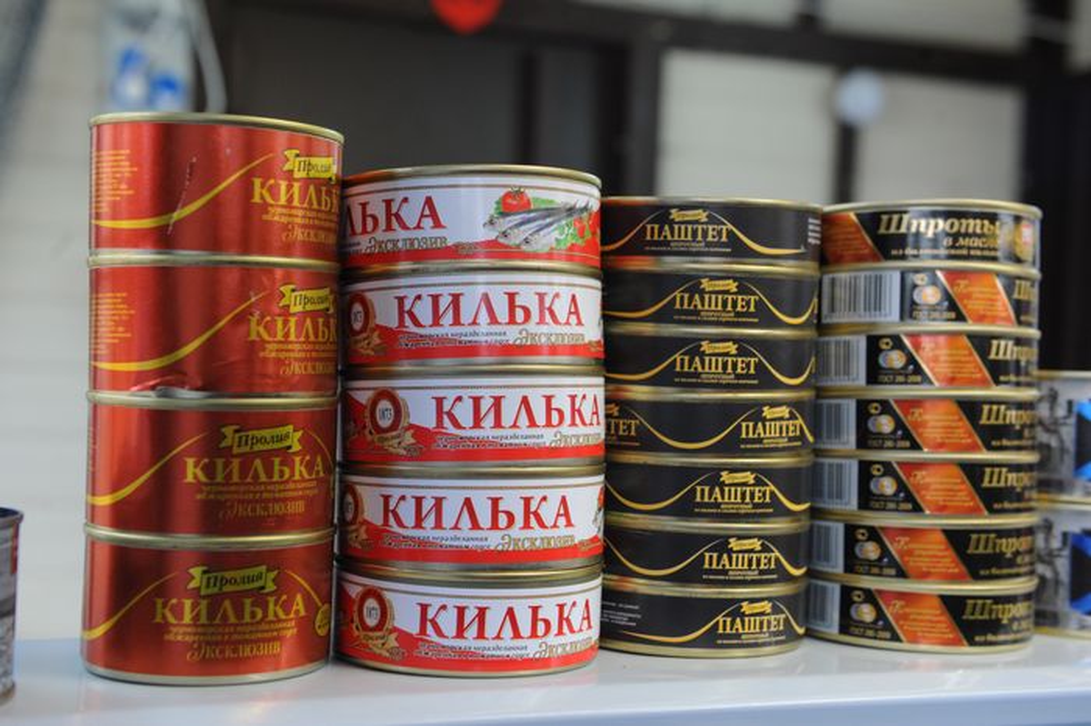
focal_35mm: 52
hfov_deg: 38.2
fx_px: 1575
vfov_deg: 26.0
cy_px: 363
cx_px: 546
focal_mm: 52
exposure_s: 1/100
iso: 1600
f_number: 5.6
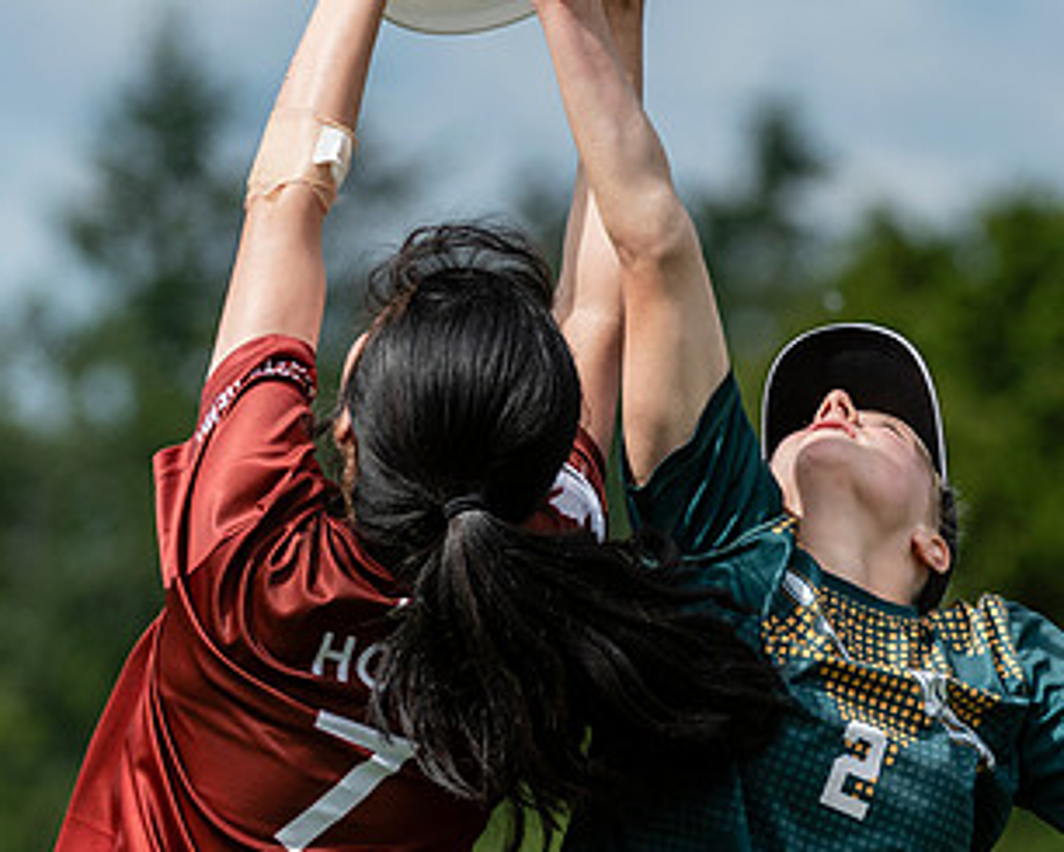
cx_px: 570
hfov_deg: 3.6
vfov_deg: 2.9
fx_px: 16790
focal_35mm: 533
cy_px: 450
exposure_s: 1/1600
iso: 220
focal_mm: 200
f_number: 4
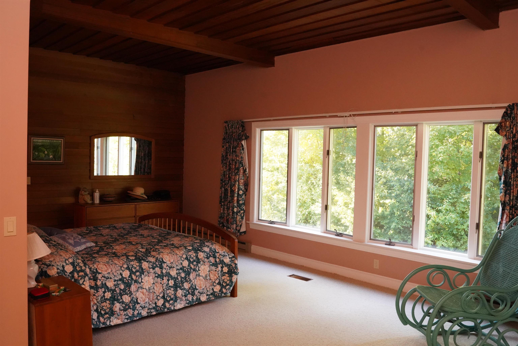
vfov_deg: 46.4
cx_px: 259
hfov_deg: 65.5
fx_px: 403
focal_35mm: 28
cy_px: 173
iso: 12800
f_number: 8
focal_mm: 28
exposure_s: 1/250
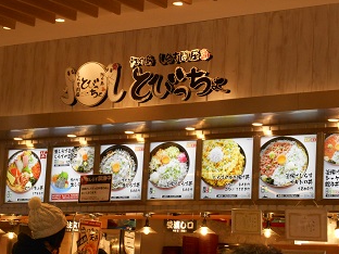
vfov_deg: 14.4
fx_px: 1009
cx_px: 179
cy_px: 138
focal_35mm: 103
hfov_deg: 19.1
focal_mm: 14.3
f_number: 4.7
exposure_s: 1/60
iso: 320
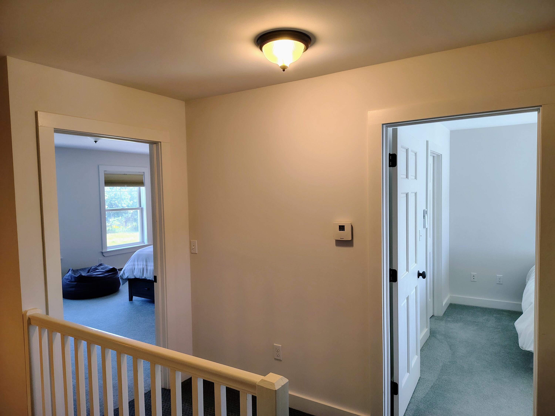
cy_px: 208
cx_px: 278
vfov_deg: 56.8
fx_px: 385
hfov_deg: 71.6
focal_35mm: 24
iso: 499
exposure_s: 1/120
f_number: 1.8
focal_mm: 5.56
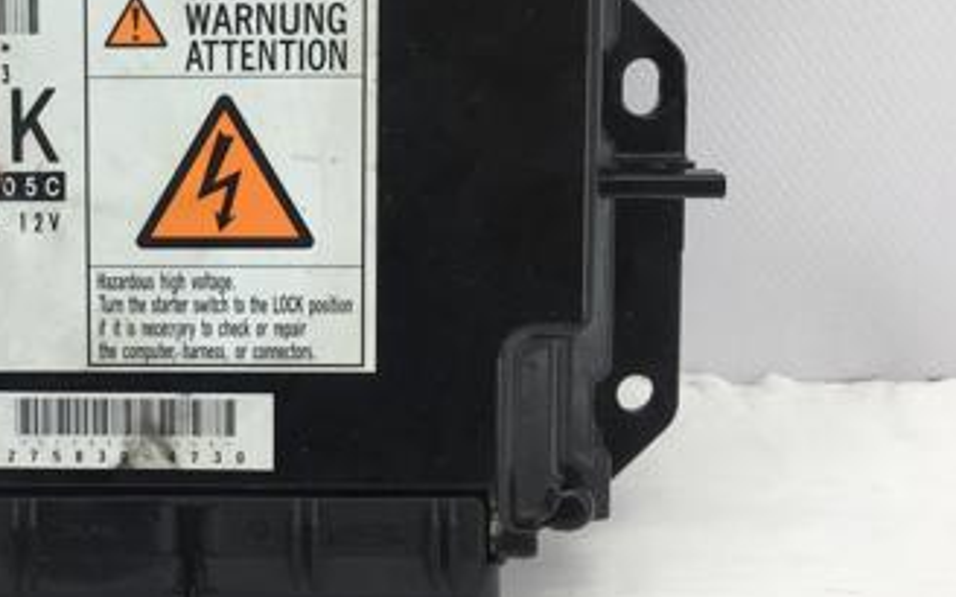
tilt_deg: -21.9
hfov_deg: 32.6
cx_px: 125
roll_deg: +1.1
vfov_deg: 21.4
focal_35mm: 60
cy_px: 125
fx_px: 1563
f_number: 2.2
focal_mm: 4.15
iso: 25
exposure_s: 1/124
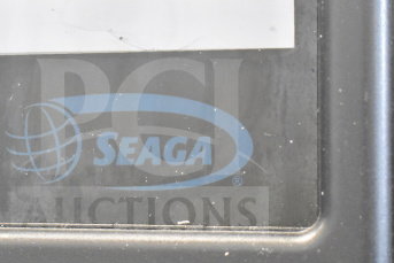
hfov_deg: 18.2
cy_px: 150
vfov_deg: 12.2
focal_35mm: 112
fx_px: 1226
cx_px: 139
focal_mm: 42
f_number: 5
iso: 10000
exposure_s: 1/60
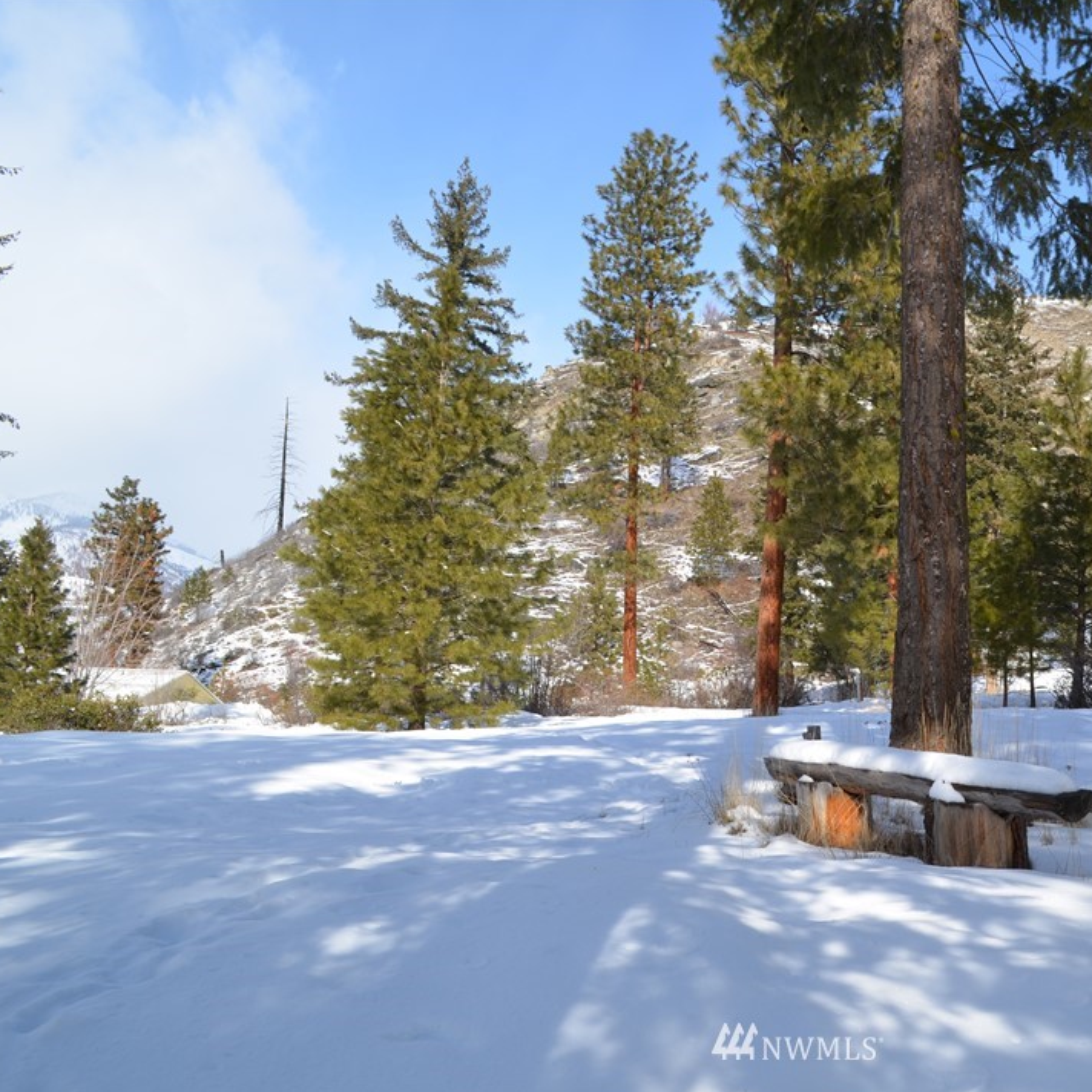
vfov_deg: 47.2
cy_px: 547
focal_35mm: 35
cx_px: 798
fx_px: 1249
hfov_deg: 45.8
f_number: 8
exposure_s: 1/250
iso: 110
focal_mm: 18
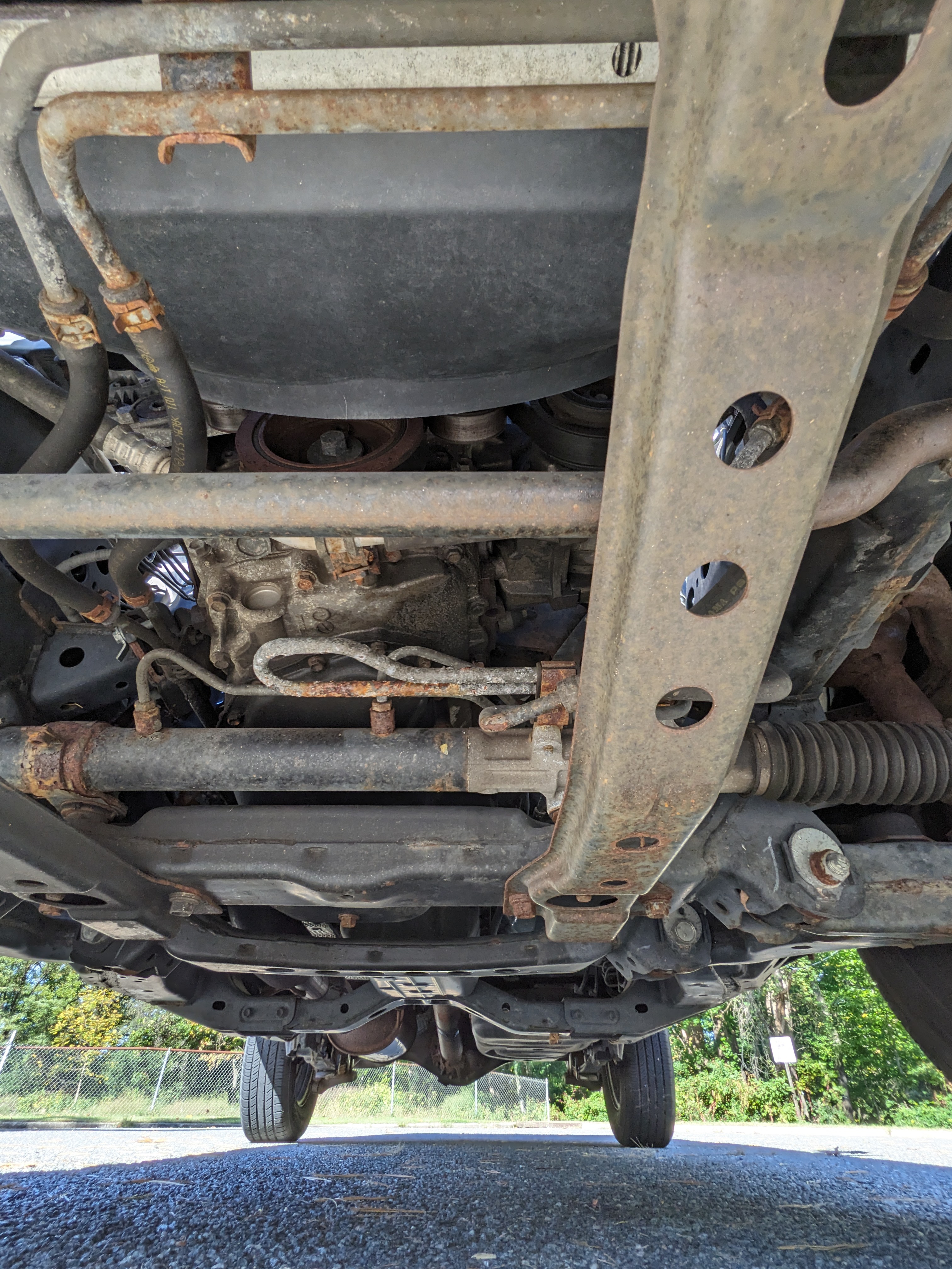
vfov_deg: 94.5
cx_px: 476
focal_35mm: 16
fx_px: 587
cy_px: 634
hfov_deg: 78.1
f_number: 2.2
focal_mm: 2.22
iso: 23
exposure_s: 1/95
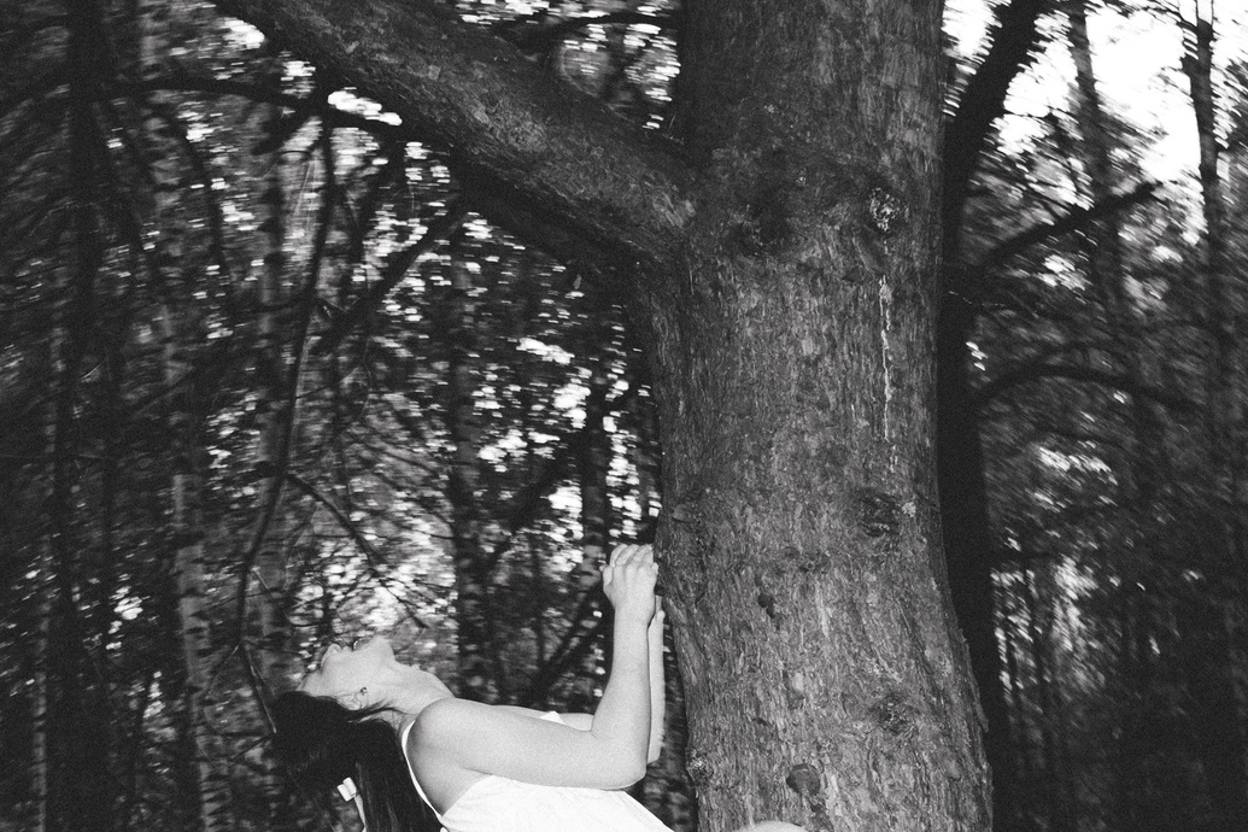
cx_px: 734
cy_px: 835
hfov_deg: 30.9
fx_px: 2253
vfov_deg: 20.3
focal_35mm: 65
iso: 100
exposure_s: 1/20
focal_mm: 24
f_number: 4
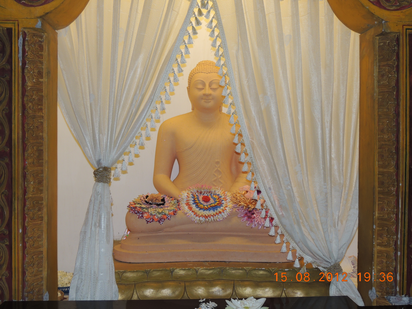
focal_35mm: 40
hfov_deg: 46.8
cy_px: 154
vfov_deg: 36.0
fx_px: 476
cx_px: 206
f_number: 3.3
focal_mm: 7.1
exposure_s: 1/30
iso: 200
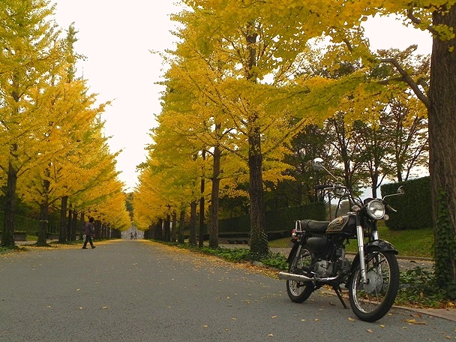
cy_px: 171
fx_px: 487
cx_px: 228
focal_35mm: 37
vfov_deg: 38.7
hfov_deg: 50.1
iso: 200
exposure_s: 1/316
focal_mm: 6.6
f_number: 4
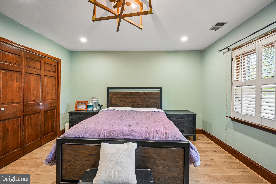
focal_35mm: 16
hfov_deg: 96.7
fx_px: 123
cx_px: 138
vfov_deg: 73.7
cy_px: 92
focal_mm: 16
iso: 800
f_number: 8
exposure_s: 1/20
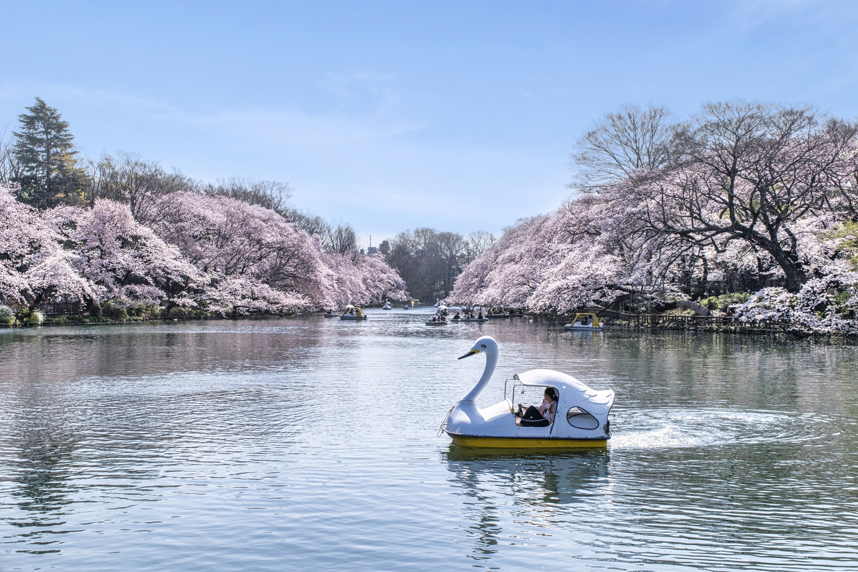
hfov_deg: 43.6
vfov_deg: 29.9
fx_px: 1072
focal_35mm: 45
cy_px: 286
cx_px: 429
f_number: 14
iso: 400
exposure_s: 1/800
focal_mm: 30
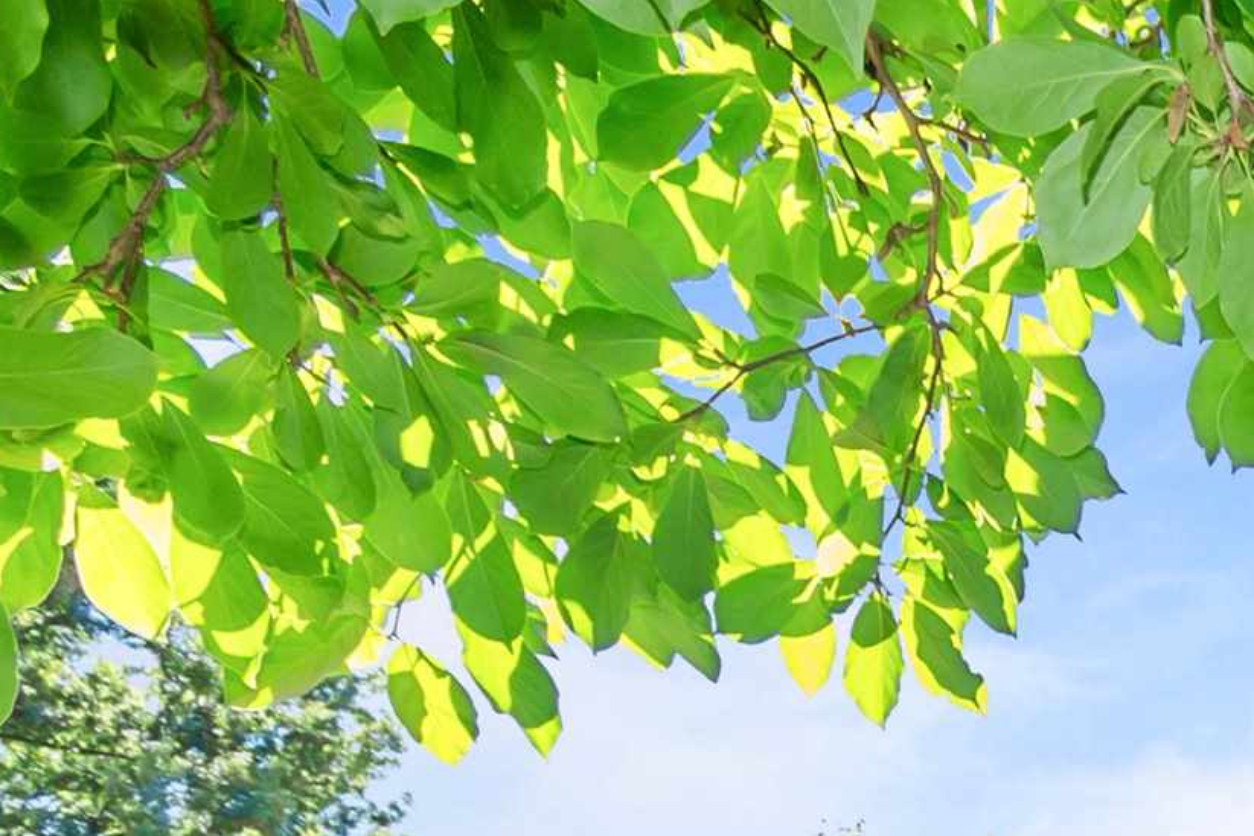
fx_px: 1951
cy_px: 1532
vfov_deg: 18.5
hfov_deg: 26.0
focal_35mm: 56
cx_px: 1889
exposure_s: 1/500
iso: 640
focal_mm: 10
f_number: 4.5
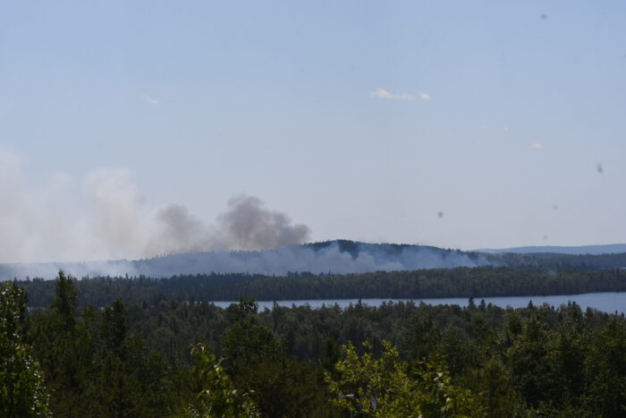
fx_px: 1826
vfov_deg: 13.0
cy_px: 209
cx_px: 313
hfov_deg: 19.5
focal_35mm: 105
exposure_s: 1/800
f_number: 14
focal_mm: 70
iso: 320
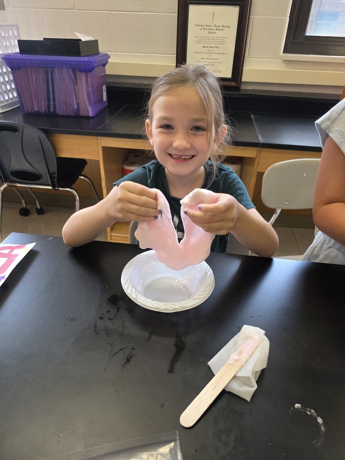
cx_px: 172
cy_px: 230
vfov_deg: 73.9
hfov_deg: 58.9
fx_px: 306
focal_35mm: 23
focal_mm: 6.3
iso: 160
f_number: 1.7
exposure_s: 1/120
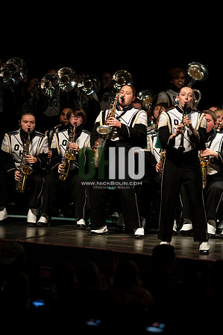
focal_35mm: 300
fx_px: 2794
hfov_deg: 4.6
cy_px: 168
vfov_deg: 6.9
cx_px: 112
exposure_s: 1/500
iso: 3200
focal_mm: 300
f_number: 2.8
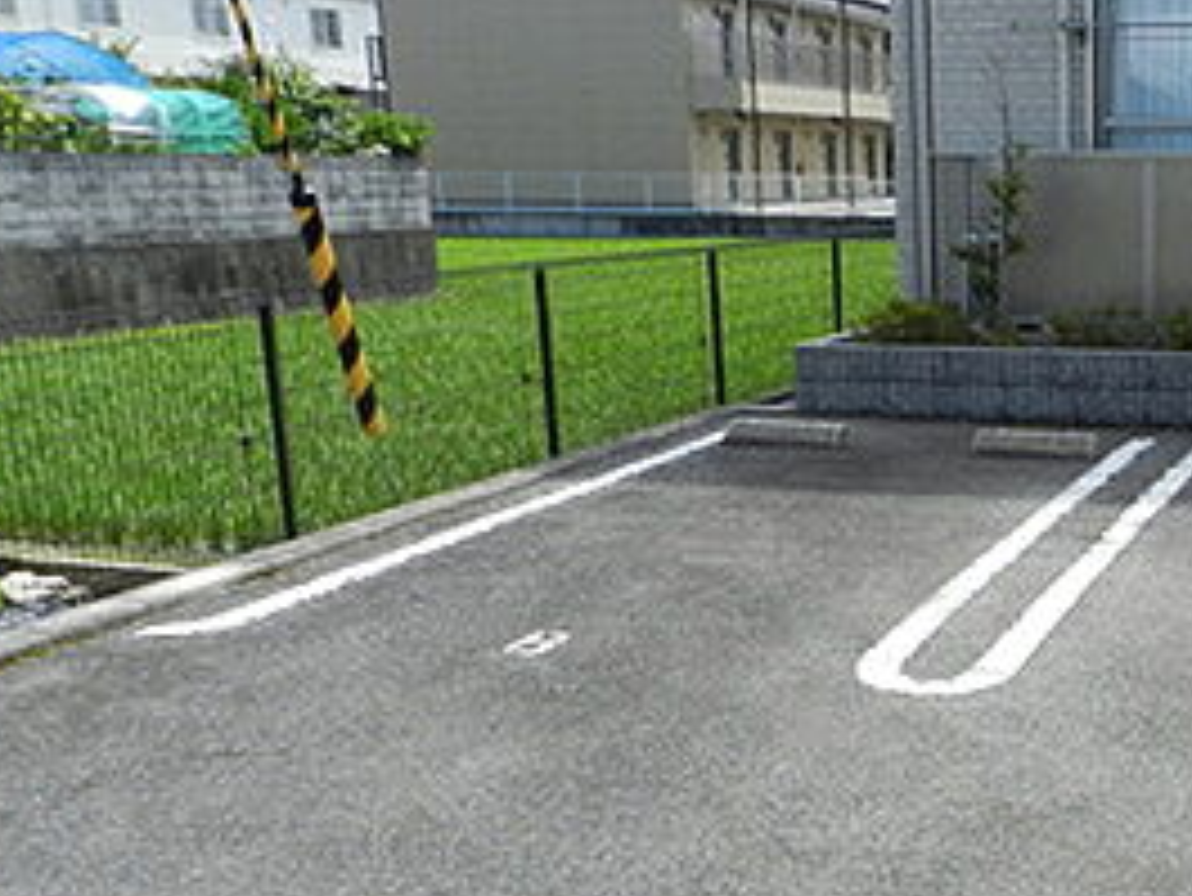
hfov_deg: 34.2
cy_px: 644
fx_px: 1791
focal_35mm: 52
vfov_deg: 27.8
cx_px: 1138
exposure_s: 1/800
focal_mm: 4
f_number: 4
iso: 160
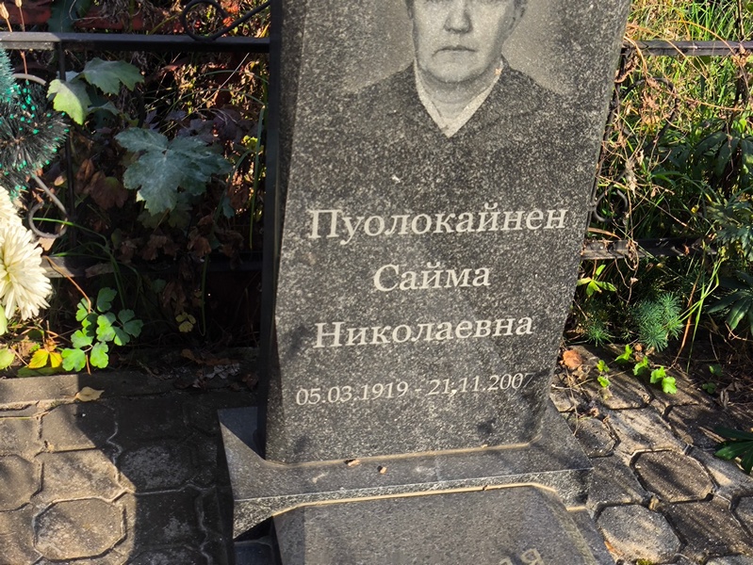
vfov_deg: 29.1
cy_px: 282
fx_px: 1088
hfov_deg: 38.2
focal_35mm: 50
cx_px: 376
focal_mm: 4.71
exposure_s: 1/470
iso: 50
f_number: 1.7
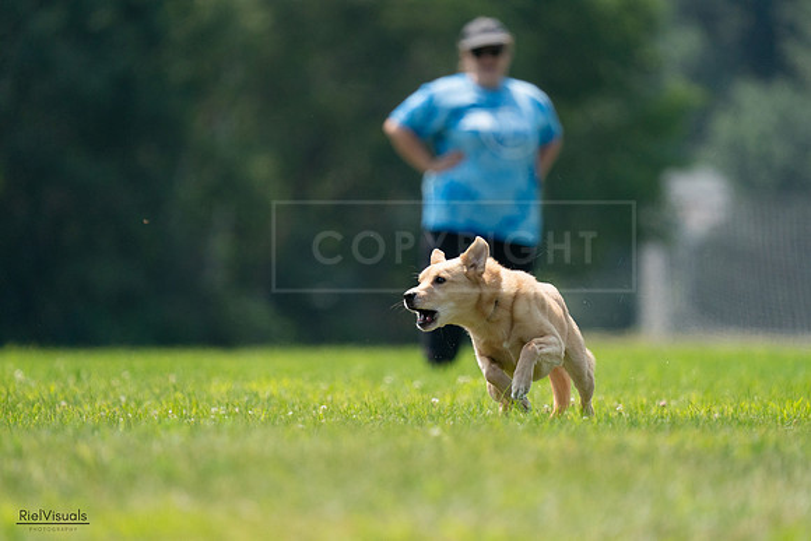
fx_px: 12786
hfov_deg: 3.6
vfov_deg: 2.4
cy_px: 270
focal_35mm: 567
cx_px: 394
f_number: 6.3
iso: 1600
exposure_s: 1/4000
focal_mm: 541
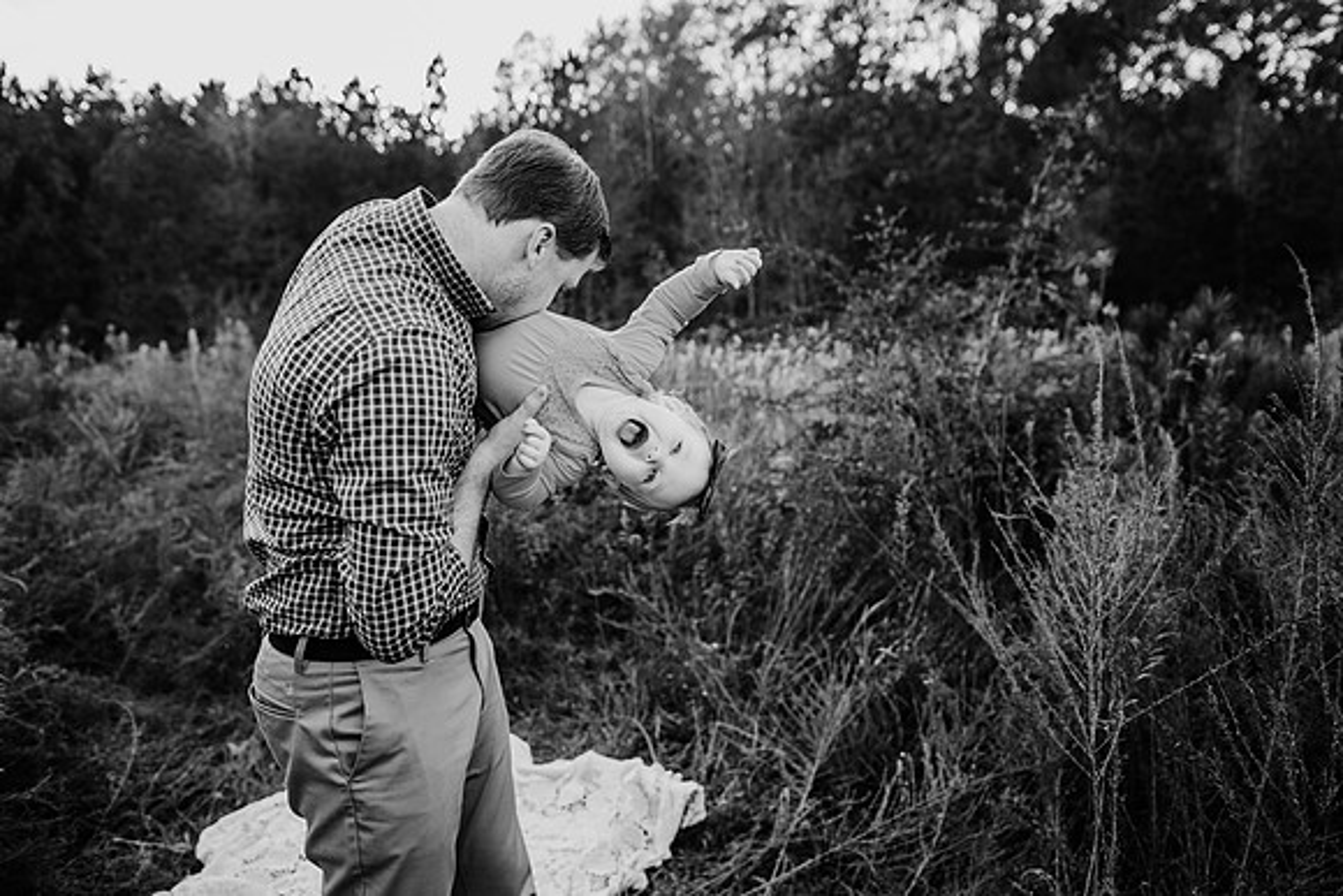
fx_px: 896
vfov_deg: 53.2
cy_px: 448
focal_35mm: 24
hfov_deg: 73.7
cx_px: 672
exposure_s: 1/250
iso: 100
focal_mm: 24
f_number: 2.8
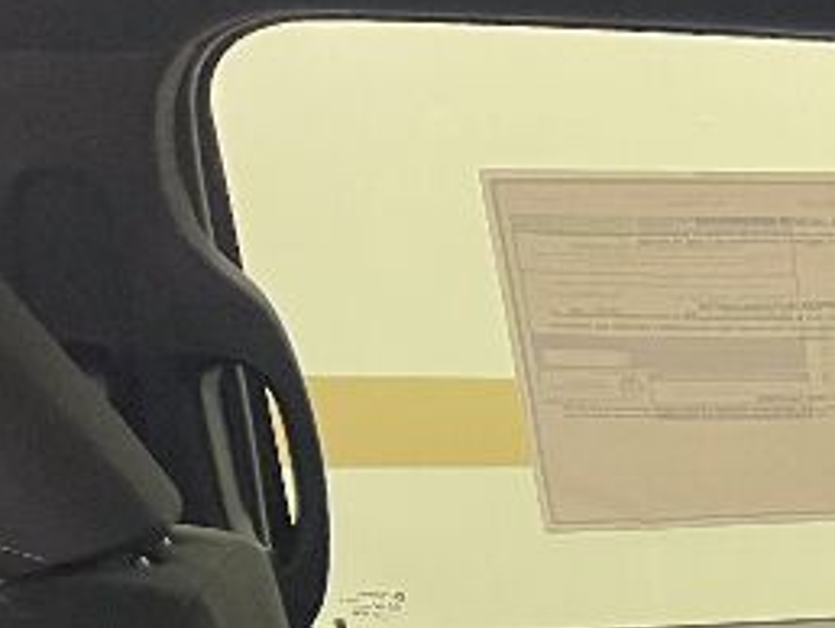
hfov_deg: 15.4
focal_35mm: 103
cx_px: 1651
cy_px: 1201
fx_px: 2487
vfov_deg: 12.8
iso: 640
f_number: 1.5
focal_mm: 5.7
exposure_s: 1/40
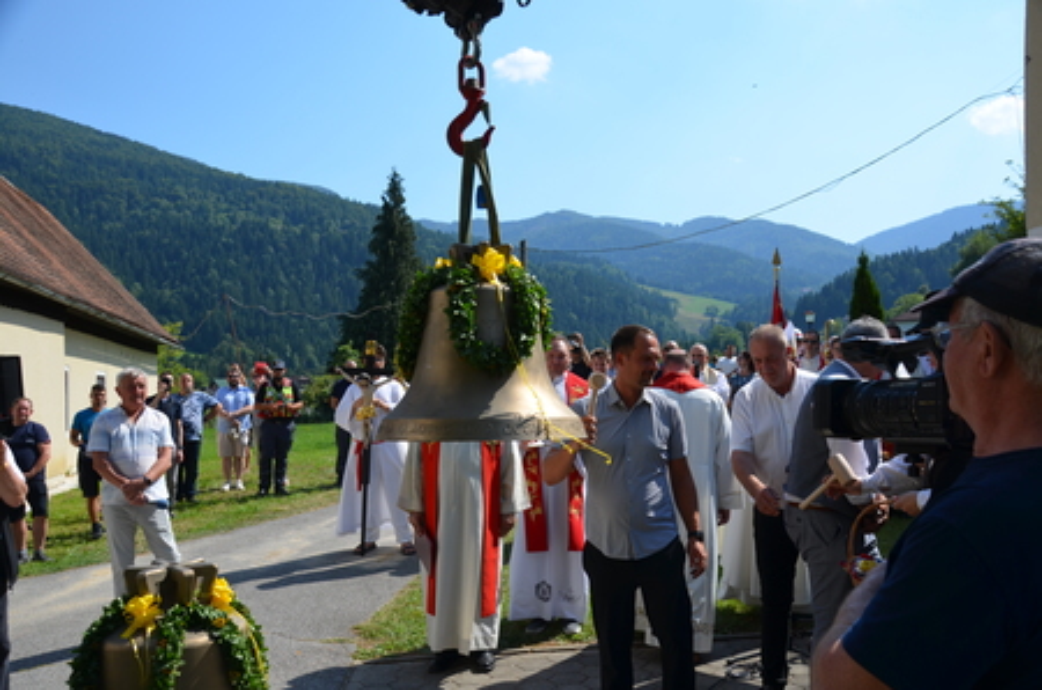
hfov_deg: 57.3
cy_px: 345
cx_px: 521
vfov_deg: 39.8
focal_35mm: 33
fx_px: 953
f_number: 8
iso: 100
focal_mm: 22
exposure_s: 1/250
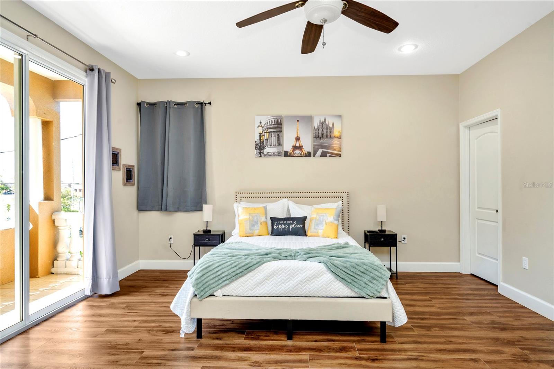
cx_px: 277
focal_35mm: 20
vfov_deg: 61.9
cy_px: 184
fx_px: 308
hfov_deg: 84.0
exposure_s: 1/60
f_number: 8
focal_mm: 20
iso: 640
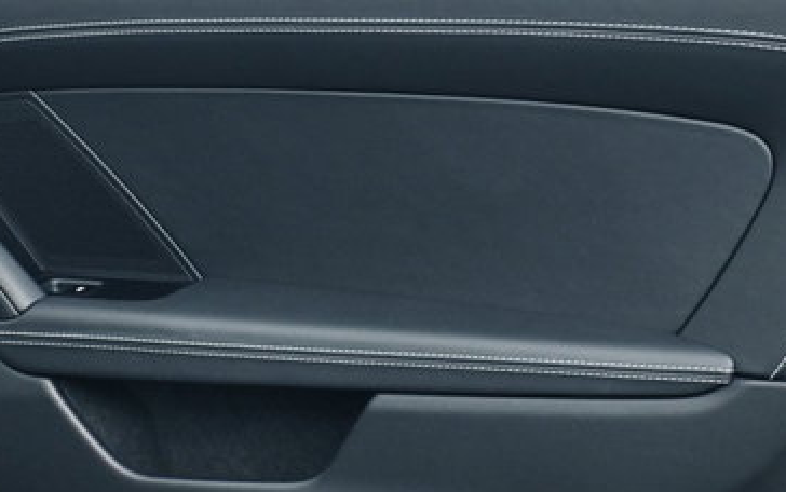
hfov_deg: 27.8
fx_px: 1588
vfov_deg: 17.6
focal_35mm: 74
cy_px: 155
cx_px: 398
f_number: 4.2
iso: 1800
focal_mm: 23
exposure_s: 1/40
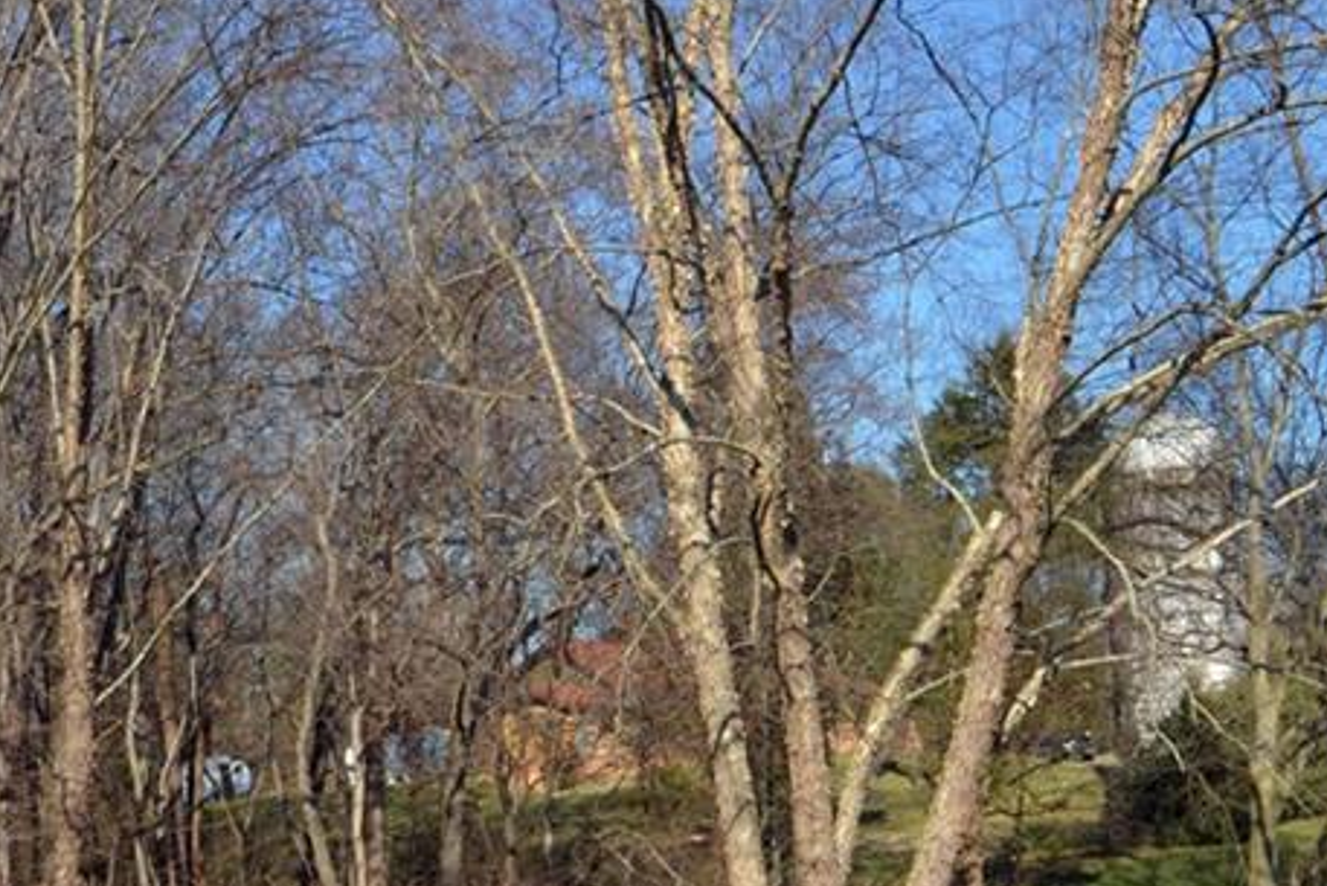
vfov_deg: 20.0
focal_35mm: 67
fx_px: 2470
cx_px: 528
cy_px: 774
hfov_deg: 30.0
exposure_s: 1/250
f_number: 14
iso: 400
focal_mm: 20
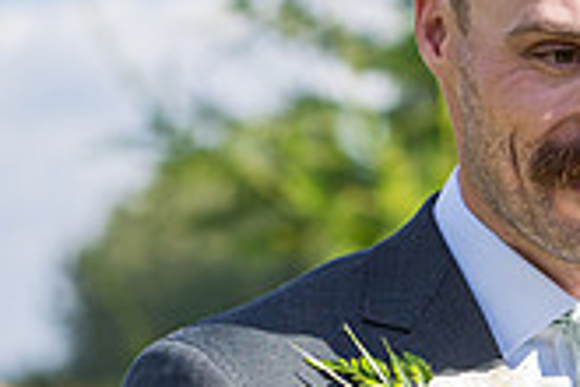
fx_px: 4801
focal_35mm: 298
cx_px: 914
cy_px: 227
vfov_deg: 4.6
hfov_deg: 6.8
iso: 250
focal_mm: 85
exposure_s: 1/1600
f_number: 3.5
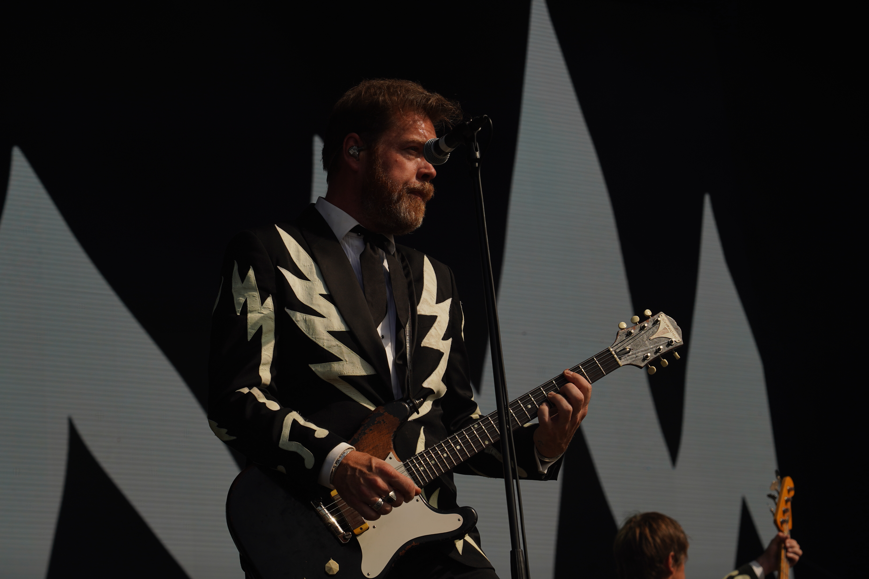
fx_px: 2534
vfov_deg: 13.0
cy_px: 290
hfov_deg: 19.5
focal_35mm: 105
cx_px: 434
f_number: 8
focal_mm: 105
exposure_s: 1/800
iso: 100
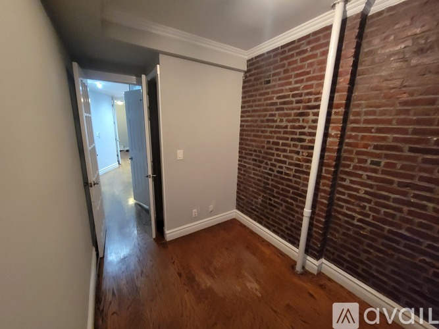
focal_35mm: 13
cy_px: 164
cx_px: 220
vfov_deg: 89.9
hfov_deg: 106.2
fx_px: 165
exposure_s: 1/24
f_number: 2.2
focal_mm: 2.2
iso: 1000
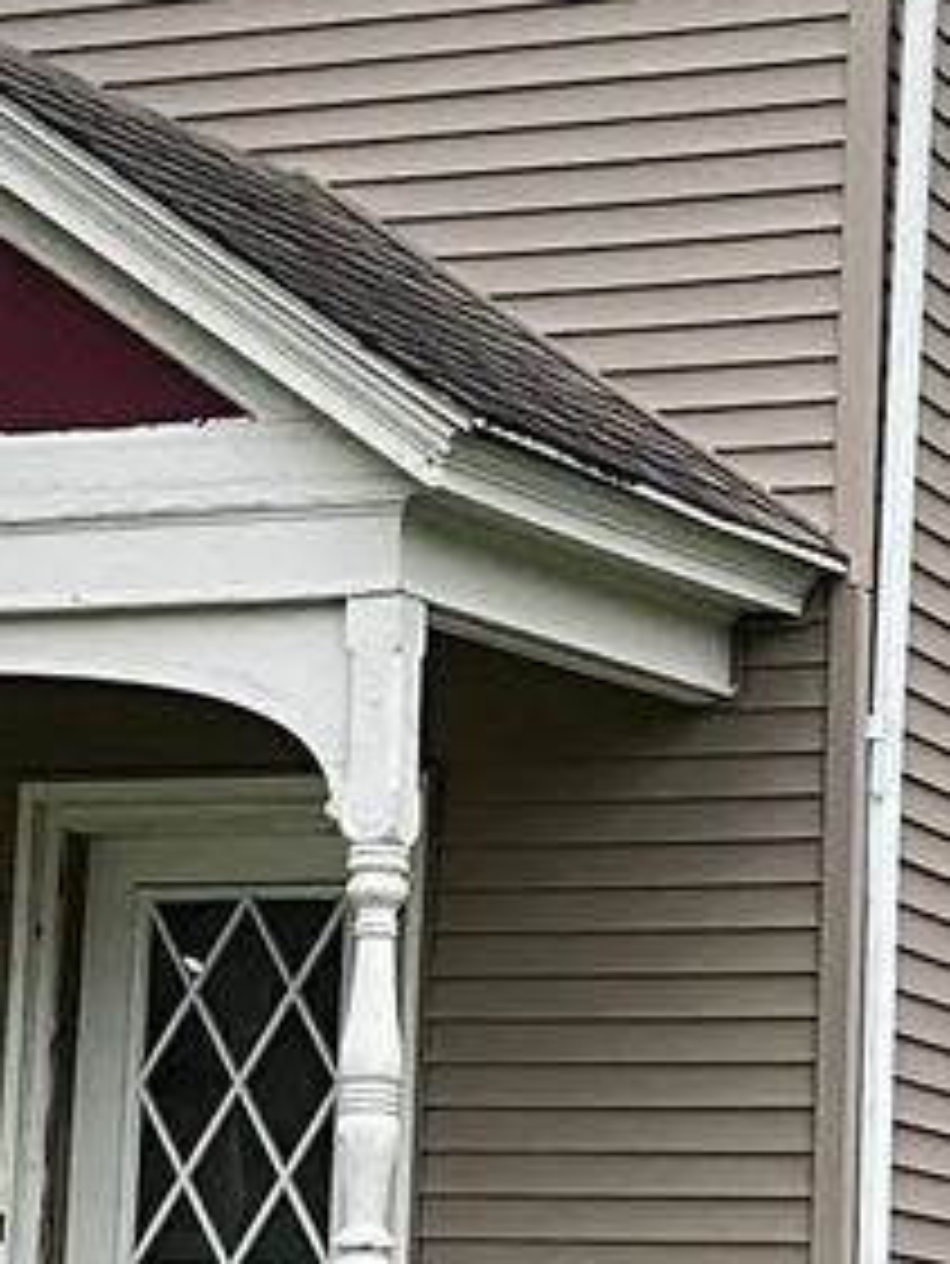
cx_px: 630
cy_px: 771
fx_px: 5156
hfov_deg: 10.5
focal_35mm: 141
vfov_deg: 14.0
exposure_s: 1/804
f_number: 1.8
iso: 25
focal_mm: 3
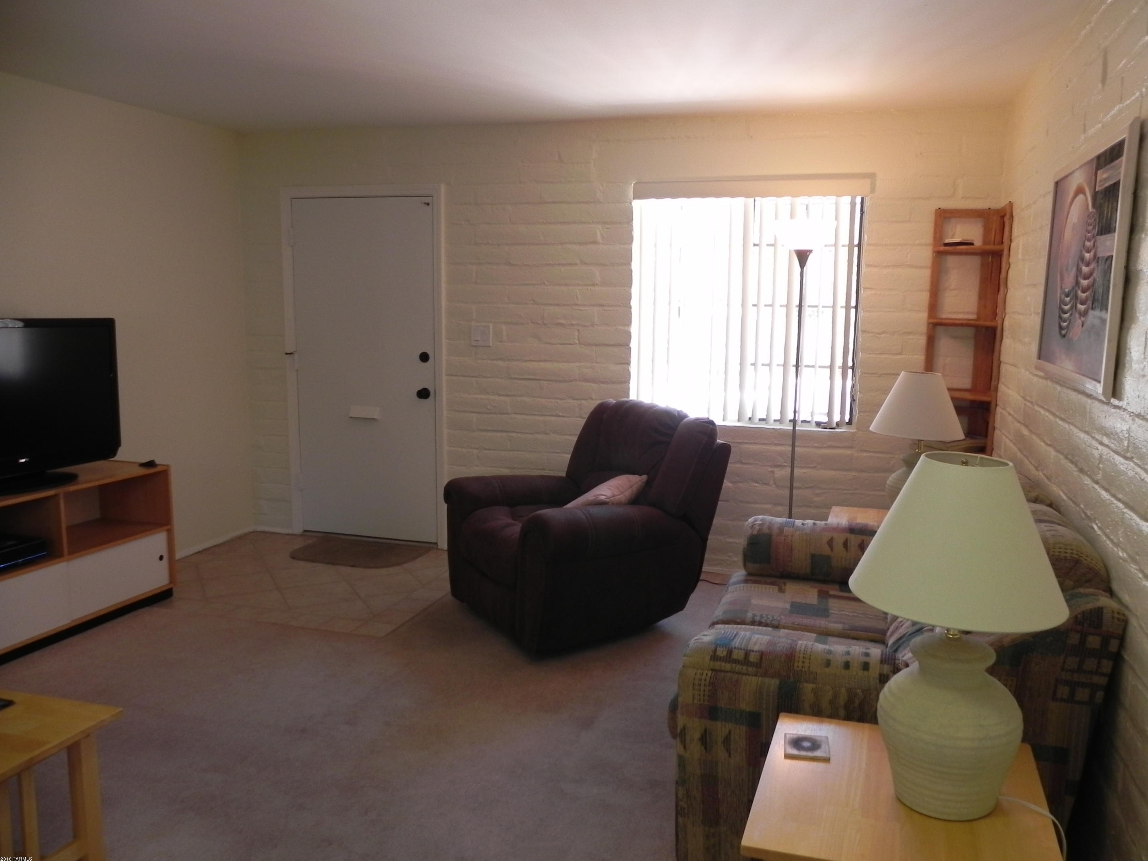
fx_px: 895
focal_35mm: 27
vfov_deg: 51.4
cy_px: 440
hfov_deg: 65.3
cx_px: 590
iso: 160
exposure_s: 1/50.1
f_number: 2.8
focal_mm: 4.6
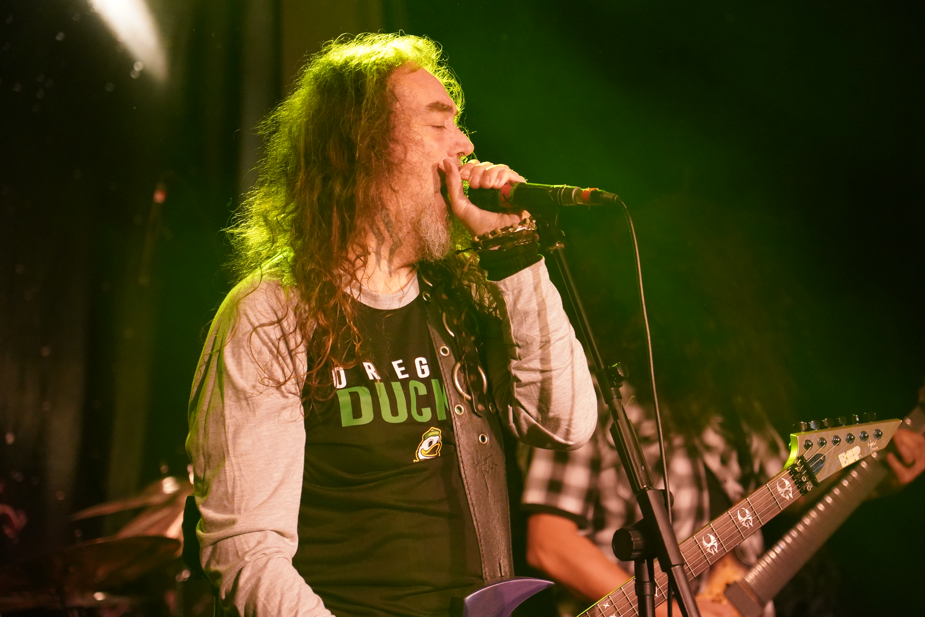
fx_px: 2698
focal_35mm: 105
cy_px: 308
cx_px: 462
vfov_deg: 13.0
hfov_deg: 19.5
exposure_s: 1/125
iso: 10000
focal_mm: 105
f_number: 4
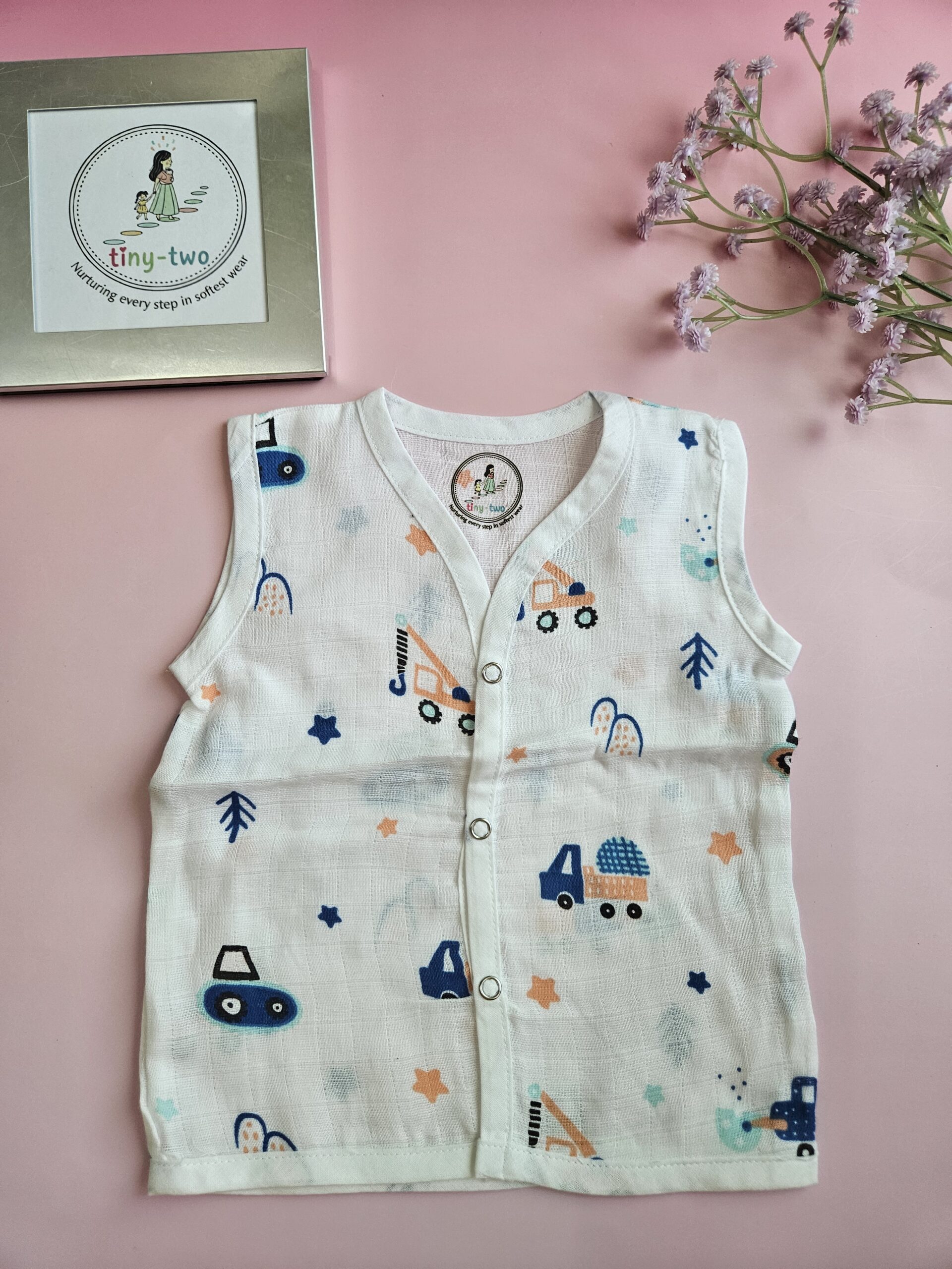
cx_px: 476
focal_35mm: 23
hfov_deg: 58.9
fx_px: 843
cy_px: 634
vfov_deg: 73.9
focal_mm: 5.4
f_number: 1.8
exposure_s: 1/142
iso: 200
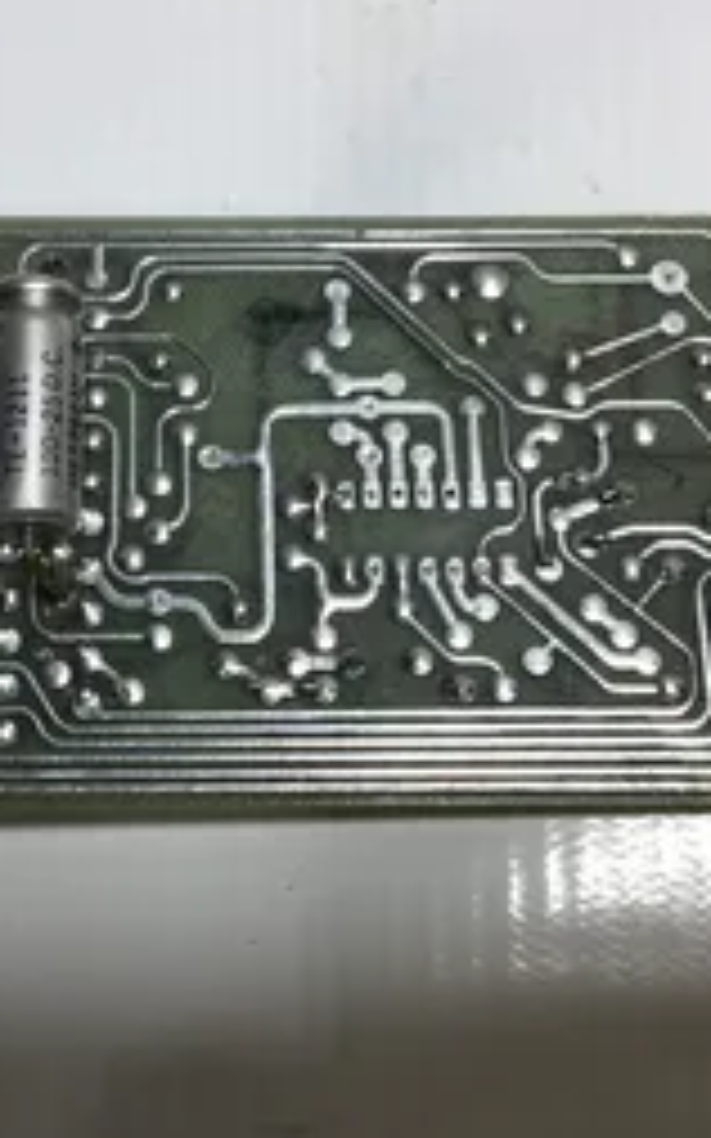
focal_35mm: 52
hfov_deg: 24.8
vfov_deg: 38.8
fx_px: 1613
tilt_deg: -73.1
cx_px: 256
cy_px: 508
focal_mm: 3.3
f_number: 2.4
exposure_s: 1/120
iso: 25
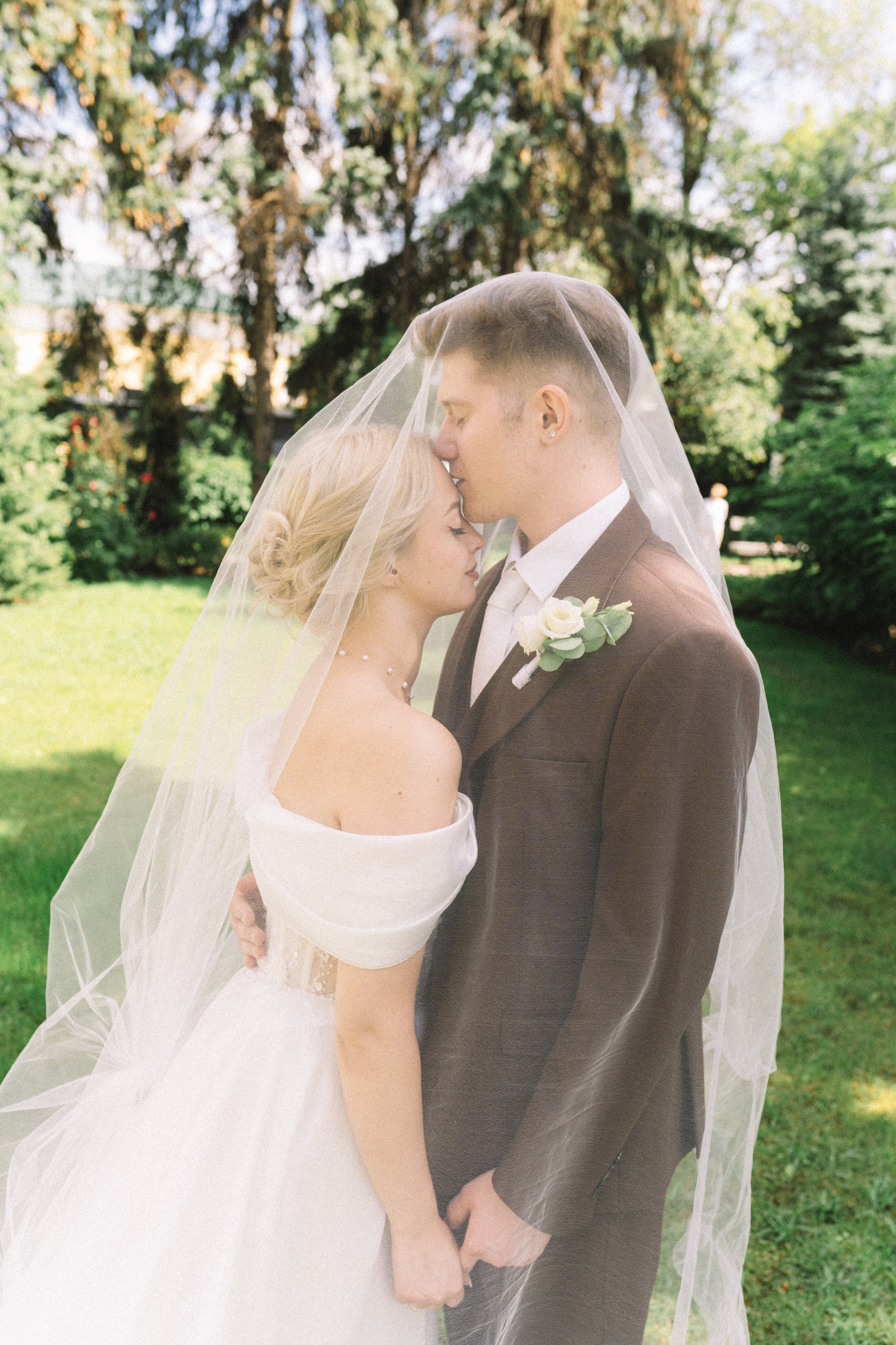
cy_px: 672
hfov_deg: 37.9
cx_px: 448
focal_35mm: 35
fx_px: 1307
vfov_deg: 54.4
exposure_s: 1/500
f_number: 4
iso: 320
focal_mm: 35
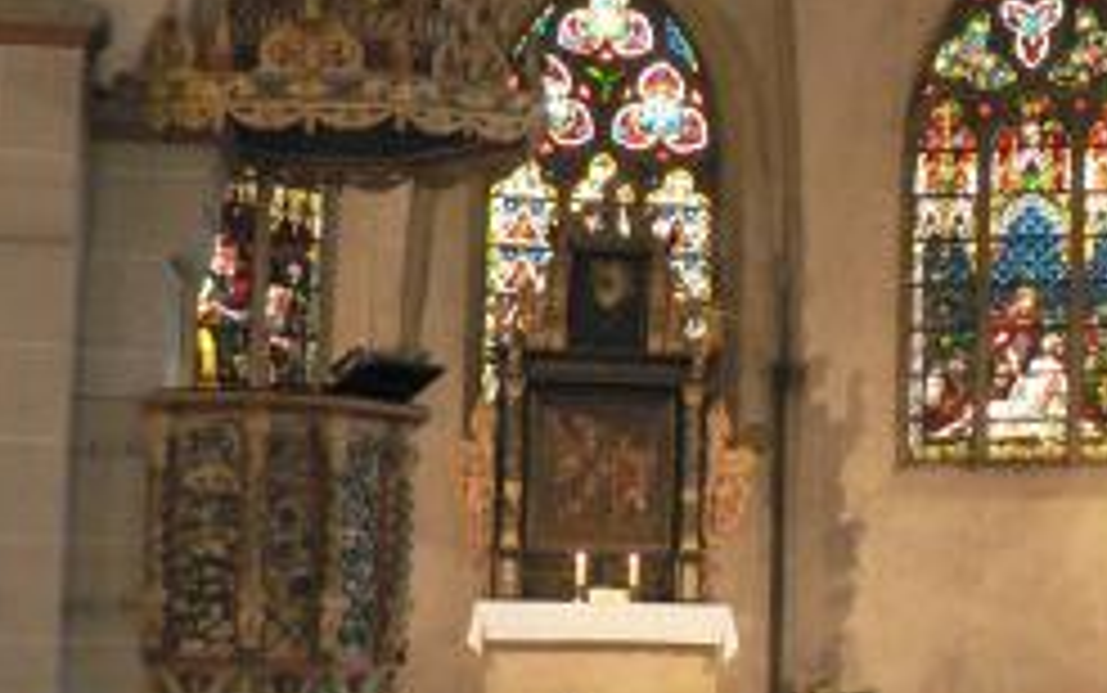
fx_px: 2475
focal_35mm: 82
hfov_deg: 24.3
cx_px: 1062
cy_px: 288
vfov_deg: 15.9
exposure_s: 1/5
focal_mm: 6
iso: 400
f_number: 2.8
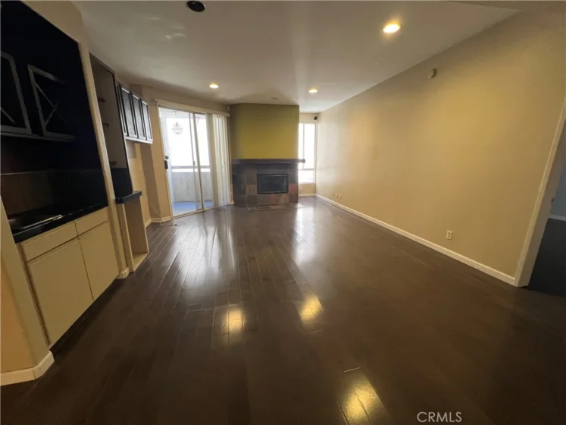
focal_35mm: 13
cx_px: 283
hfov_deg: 106.2
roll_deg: -1.2
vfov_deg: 89.9
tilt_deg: -14.2
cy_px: 212
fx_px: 213
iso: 125
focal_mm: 1.57
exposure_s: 1/60
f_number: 1.8
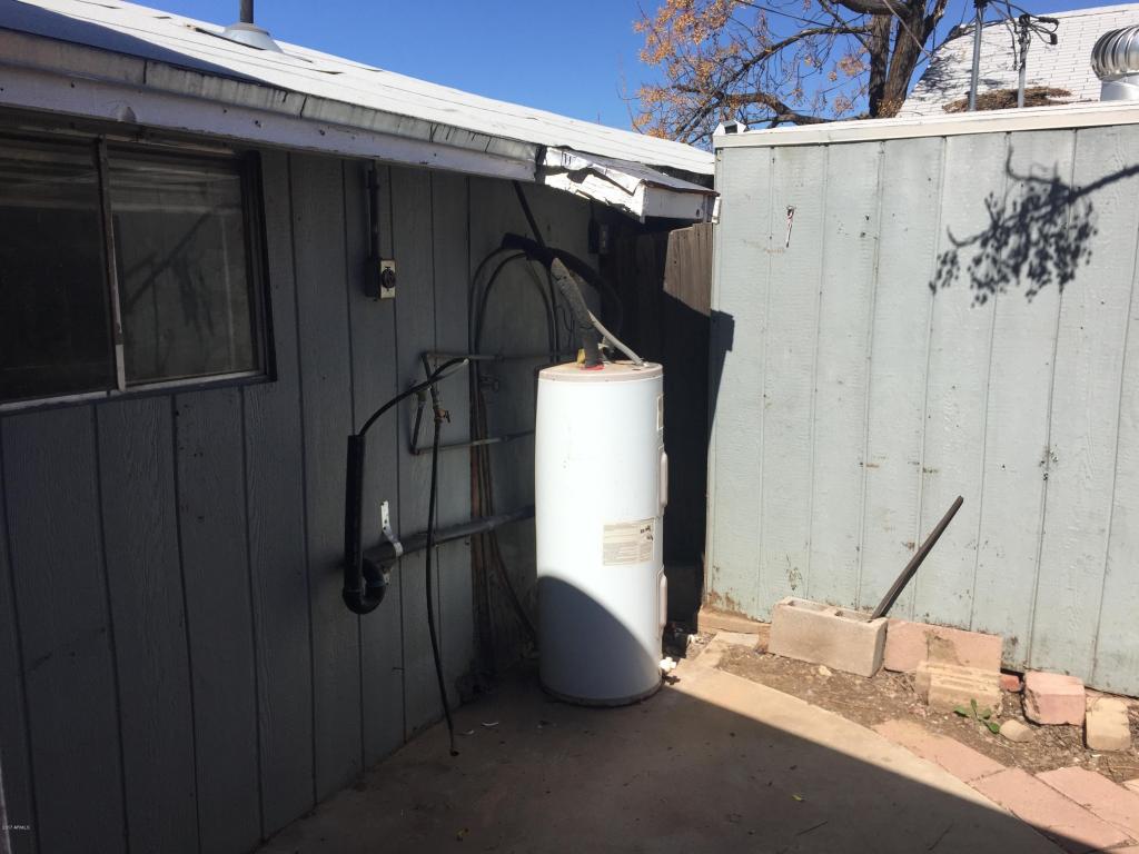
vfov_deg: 48.2
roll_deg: +0.2
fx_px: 954
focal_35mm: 29
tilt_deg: -12.0
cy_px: 427
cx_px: 570
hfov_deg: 61.7
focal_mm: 4.15
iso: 32
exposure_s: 1/1980
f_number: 2.2
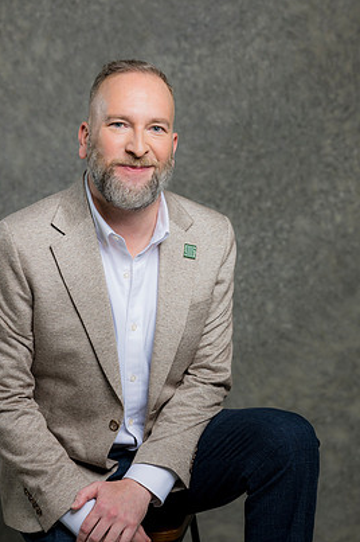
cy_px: 300
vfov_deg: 21.5
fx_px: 1427
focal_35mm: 95
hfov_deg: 14.4
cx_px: 164
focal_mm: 85
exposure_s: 1/200
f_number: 5
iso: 125
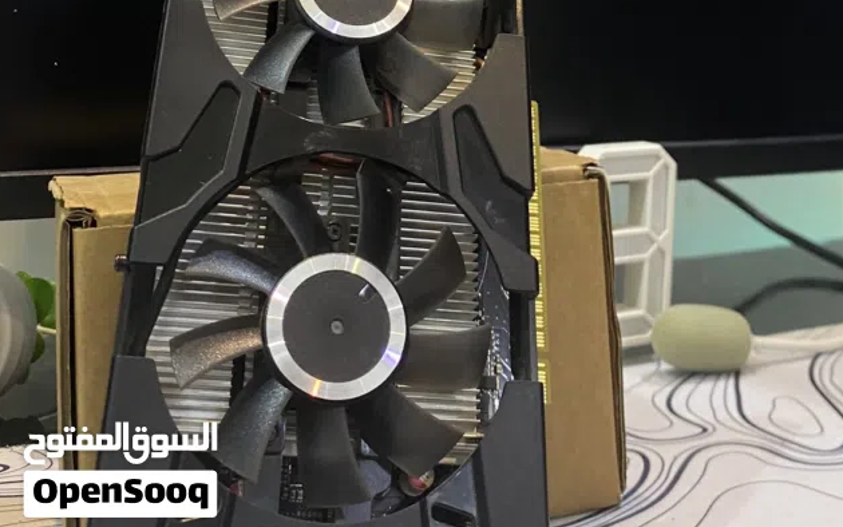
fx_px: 643
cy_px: 229
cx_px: 419
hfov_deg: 66.5
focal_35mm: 28
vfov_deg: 44.5
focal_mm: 4.25
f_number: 1.8
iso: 250
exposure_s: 1/60
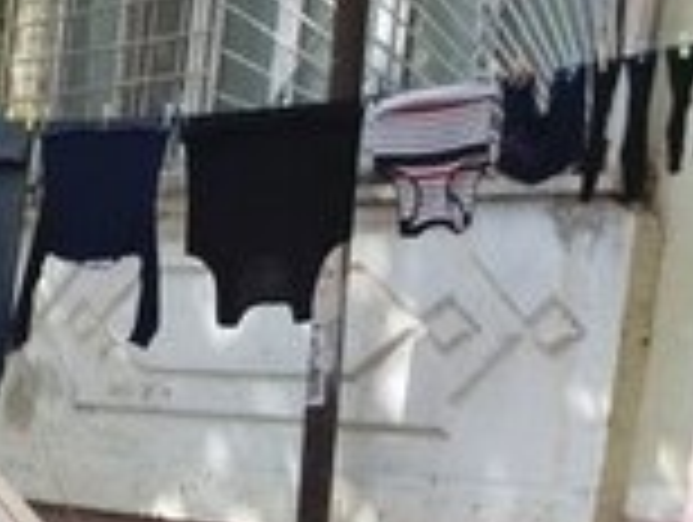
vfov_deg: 11.4
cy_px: 965
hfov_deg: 14.4
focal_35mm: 120
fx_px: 2406
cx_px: -572
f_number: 1.9
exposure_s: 1/616
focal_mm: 3.7
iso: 64
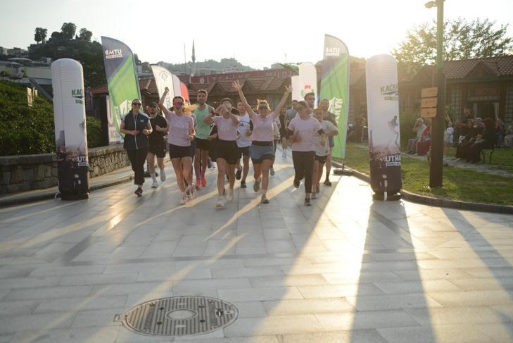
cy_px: 180
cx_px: 260
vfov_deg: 35.1
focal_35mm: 38
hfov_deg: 50.7
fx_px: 542
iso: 500
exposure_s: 1/8000
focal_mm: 36
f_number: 2.8
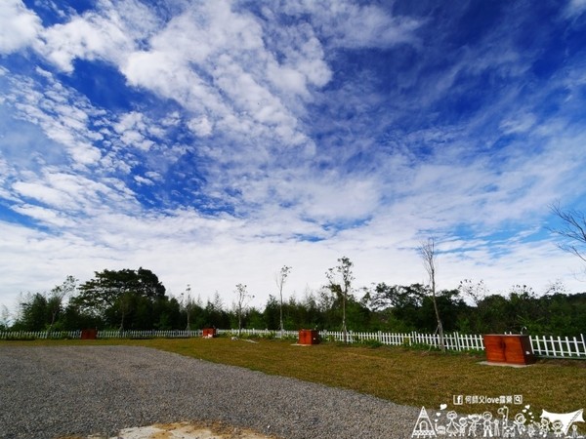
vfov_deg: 71.6
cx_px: 293
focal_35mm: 18
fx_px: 305
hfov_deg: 87.8
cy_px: 220
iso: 200
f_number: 6.3
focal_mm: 9
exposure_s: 1/320
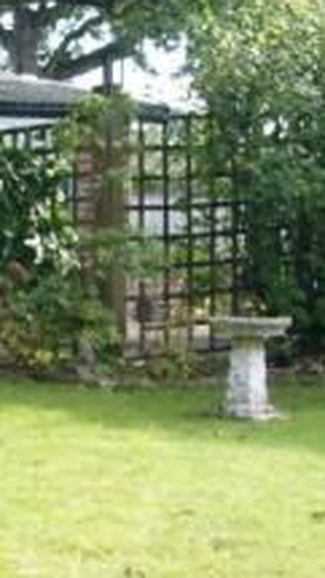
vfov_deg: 24.7
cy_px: 273
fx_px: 1317
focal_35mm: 86
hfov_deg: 12.9
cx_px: -243
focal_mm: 18
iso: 400
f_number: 10
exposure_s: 1/80
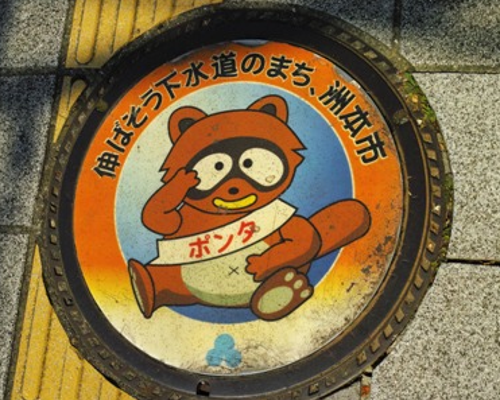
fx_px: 755
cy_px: 200
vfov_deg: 29.7
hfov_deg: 36.6
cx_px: 245
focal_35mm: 51
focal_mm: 30
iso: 200
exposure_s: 1/640
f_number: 9
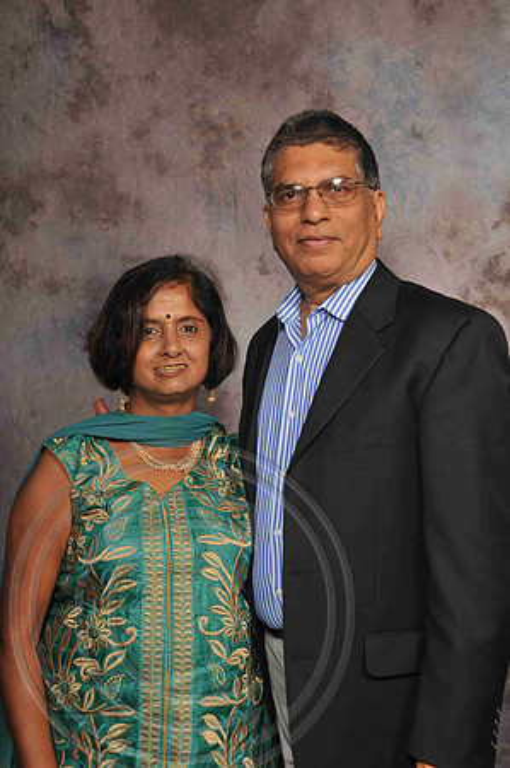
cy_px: 384
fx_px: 1597
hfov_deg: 18.1
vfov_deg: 27.0
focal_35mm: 75
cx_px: 255
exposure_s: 1/200
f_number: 5.6
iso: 200
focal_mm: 50
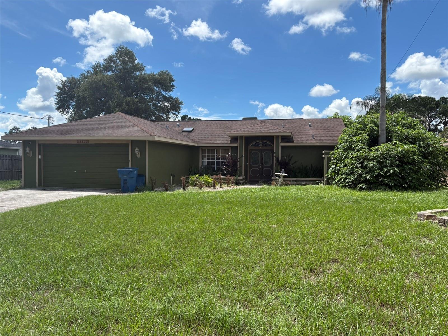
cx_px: 224
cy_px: 168
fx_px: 336
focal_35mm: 26
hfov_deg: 67.3
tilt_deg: -1.2
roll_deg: -0.2
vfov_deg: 53.1
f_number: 1.6
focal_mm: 5.96
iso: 50
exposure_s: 1/3125
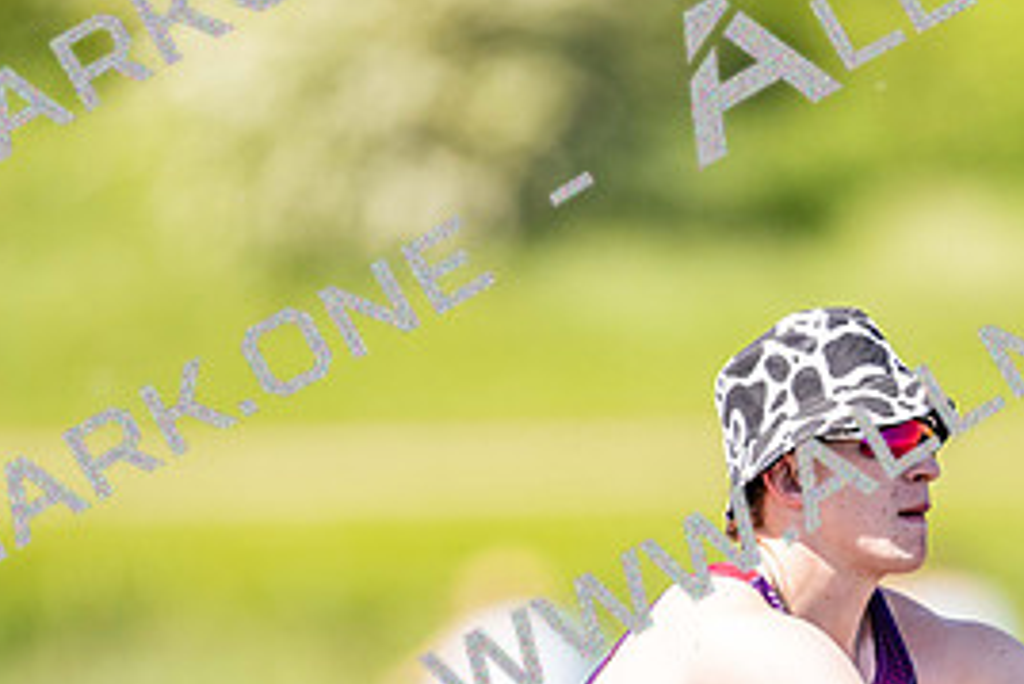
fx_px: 36939
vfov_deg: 1.1
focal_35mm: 1298
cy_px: 728
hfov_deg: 1.6
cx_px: 894
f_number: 4
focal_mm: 600
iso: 450
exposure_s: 1/2500
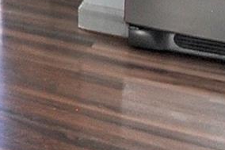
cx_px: -575
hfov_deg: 9.4
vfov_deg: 9.7
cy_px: -305
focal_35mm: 108
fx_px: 675
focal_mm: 10
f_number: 22
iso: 400
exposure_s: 1/25
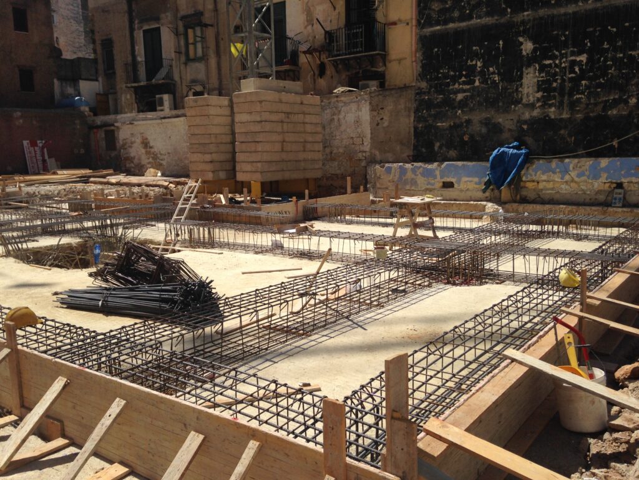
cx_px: 320
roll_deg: -0.7
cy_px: 240
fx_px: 609
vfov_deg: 42.9
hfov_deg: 55.4
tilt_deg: -7.0
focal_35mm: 33
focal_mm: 4.12
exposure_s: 1/2463
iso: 50
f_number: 2.4
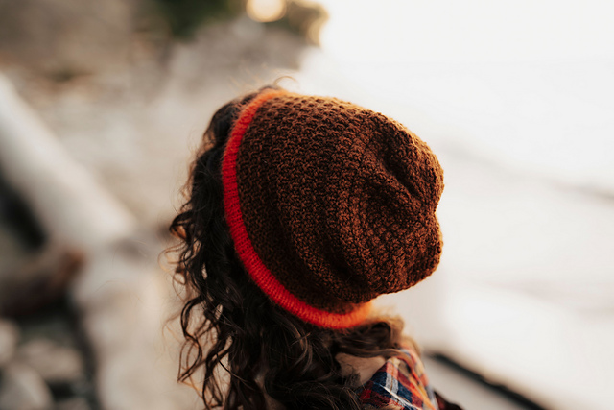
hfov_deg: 39.6
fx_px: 853
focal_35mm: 50
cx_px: 307
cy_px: 205
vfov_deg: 27.0
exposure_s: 1/500
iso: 160
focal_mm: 50
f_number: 2
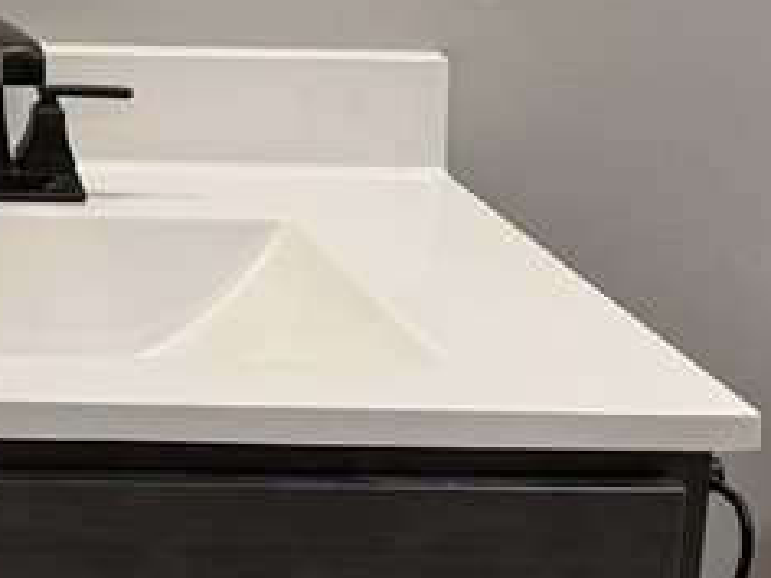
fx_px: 2895
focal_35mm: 130
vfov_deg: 11.2
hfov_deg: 13.7
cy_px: -122
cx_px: -572
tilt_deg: -9.6
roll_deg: -1.1
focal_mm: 6.76
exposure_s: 1/120
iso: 125
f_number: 1.78
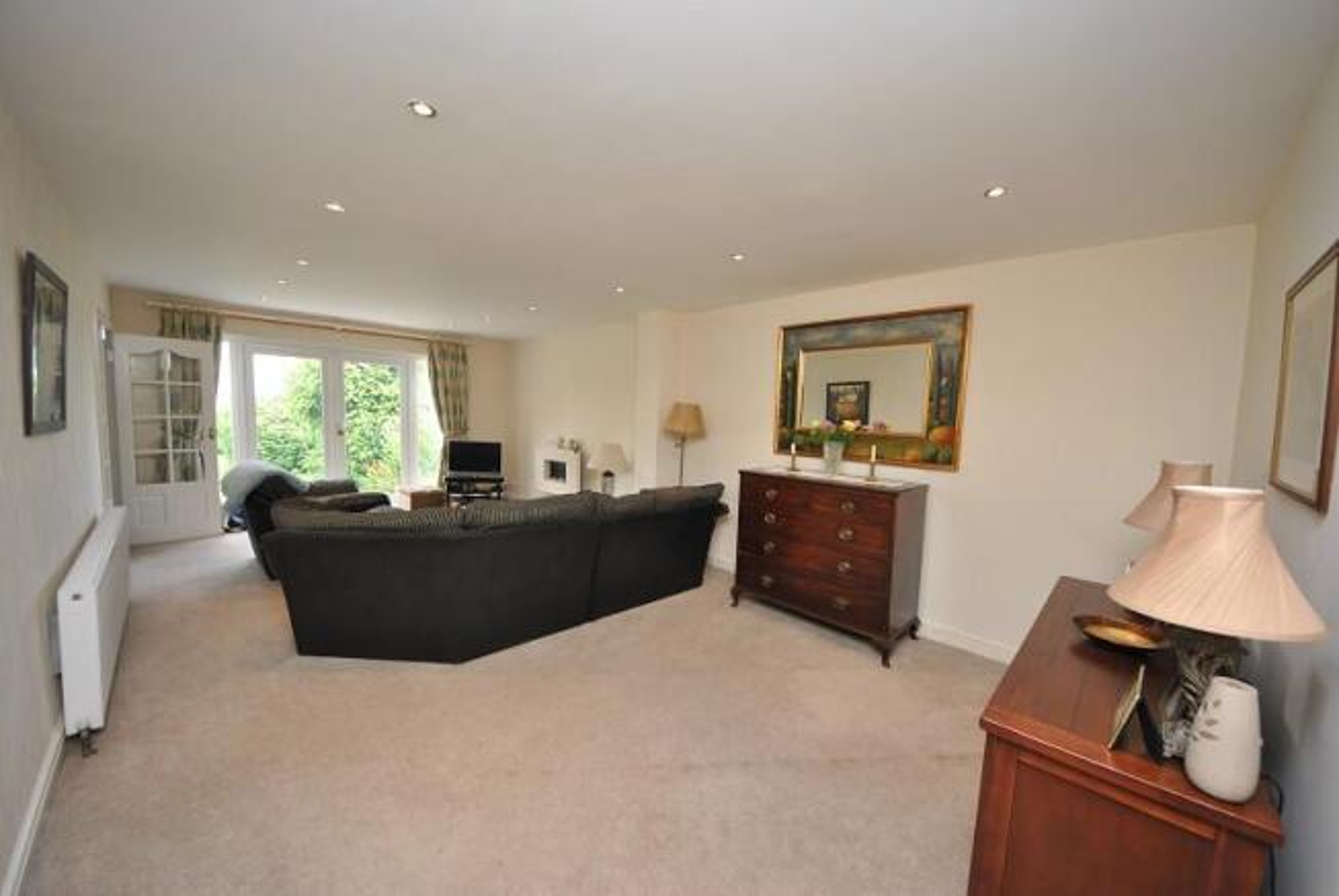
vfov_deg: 90.2
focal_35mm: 12
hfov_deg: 112.6
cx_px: 670
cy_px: 448
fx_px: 447
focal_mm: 8
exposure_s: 1/60
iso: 200
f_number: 4.5
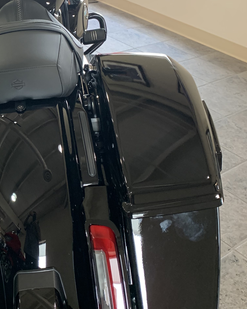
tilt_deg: -27.3
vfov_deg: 34.5
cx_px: 2
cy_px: 106
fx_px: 493
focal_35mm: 54
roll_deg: -4.0
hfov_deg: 26.6
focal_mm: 4.25
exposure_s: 1/60
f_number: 1.8
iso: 200
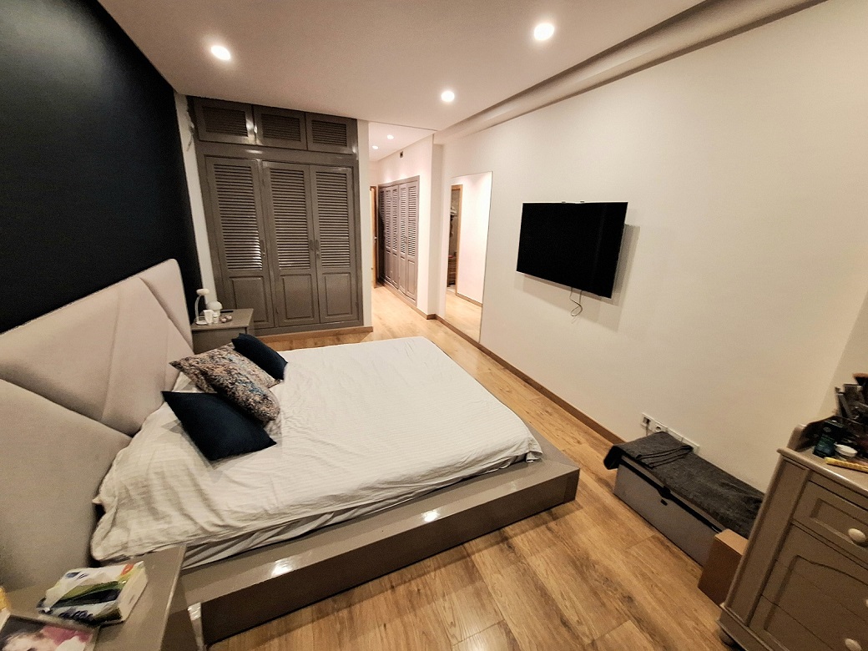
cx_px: 434
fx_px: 326
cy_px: 326
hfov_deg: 106.2
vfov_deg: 89.9
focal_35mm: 13
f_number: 2.2
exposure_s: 1/25
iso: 320
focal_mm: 1.74
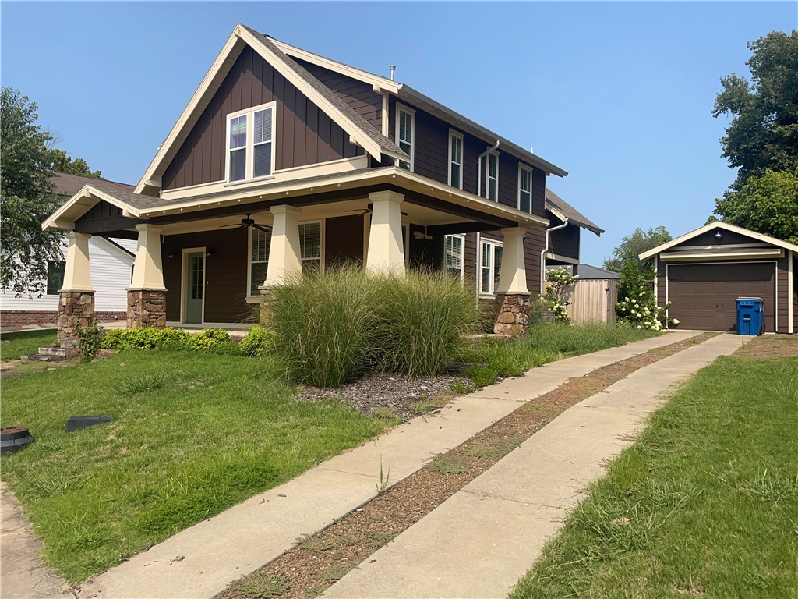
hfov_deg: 67.3
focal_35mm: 26
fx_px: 599
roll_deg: -1.7
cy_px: 300
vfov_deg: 53.1
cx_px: 399
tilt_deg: +2.1
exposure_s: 1/3922
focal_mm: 5.1
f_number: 1.6
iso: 32
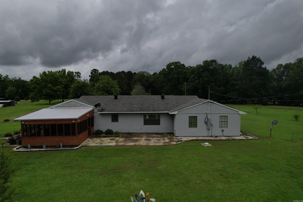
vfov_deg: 57.2
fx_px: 185
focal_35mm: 22
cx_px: 152
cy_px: 101
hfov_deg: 78.6
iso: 100
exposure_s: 1/4000
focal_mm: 8.38
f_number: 2.8
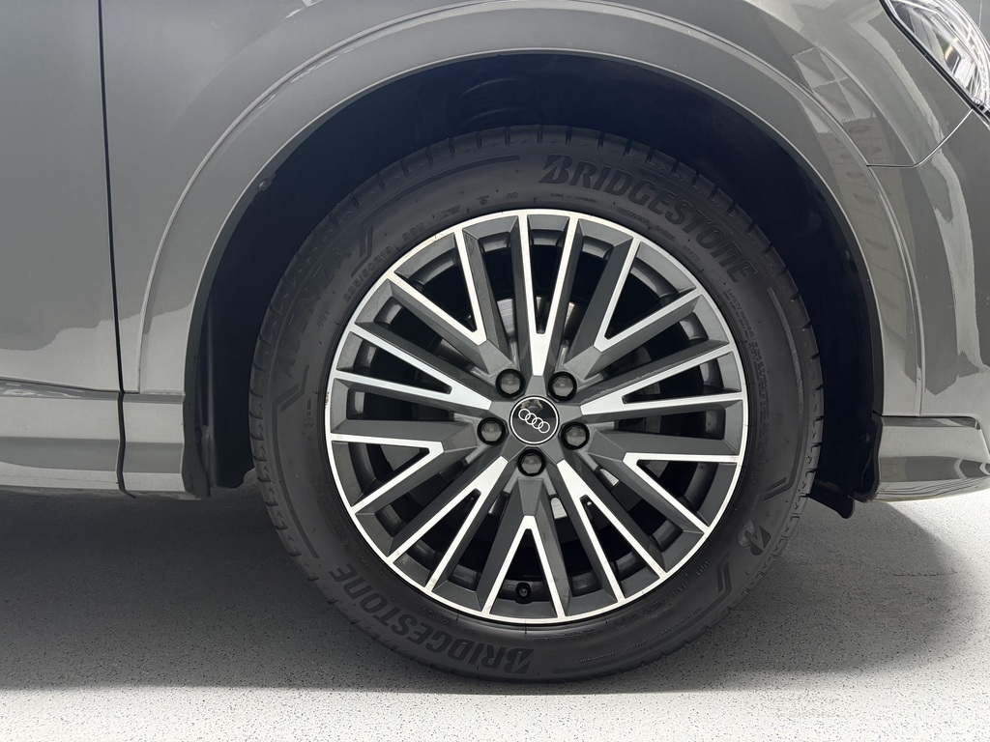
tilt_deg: -7.3
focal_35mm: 24
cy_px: 371
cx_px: 495
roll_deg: +0.9
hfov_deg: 71.6
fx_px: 686
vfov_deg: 56.8
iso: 400
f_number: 1.78
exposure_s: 1/50
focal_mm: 6.76
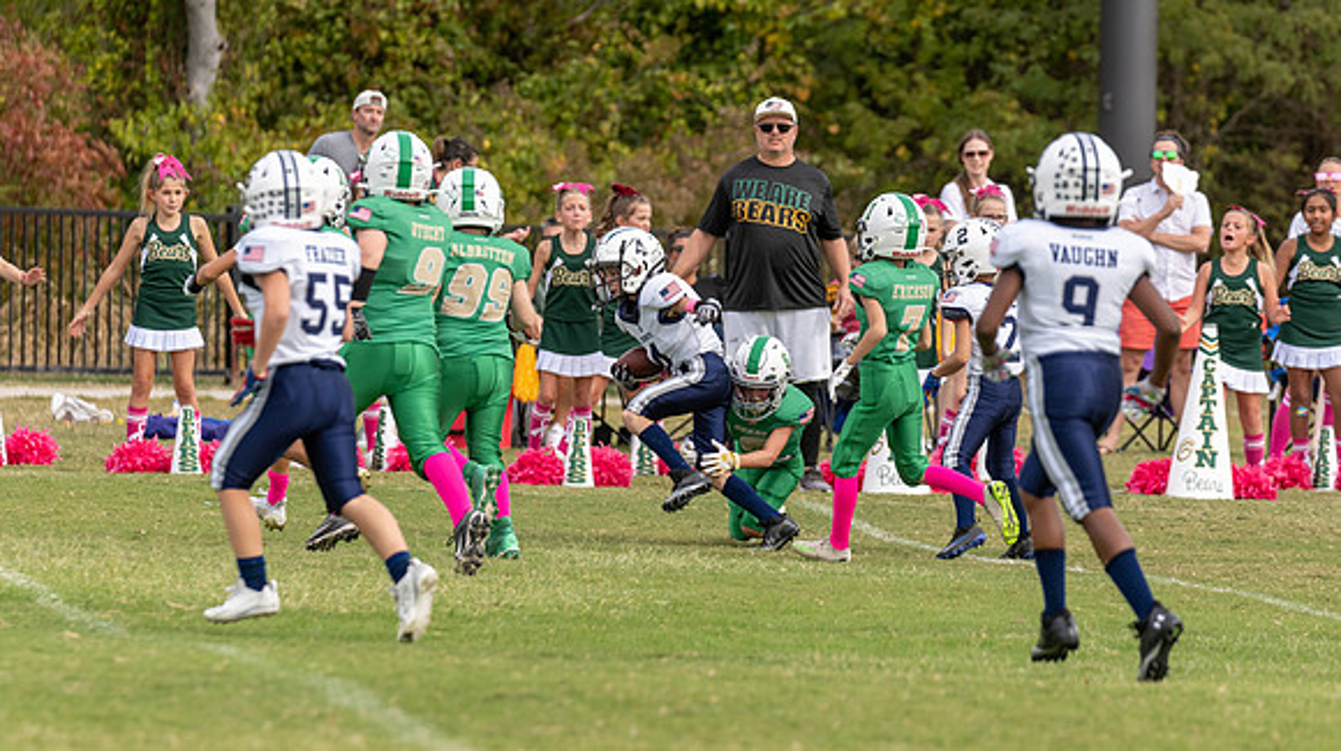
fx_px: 11182
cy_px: 336
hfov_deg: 6.9
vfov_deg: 3.8
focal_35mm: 315
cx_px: 697
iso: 200
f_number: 3.5
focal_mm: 200
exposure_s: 1/1250
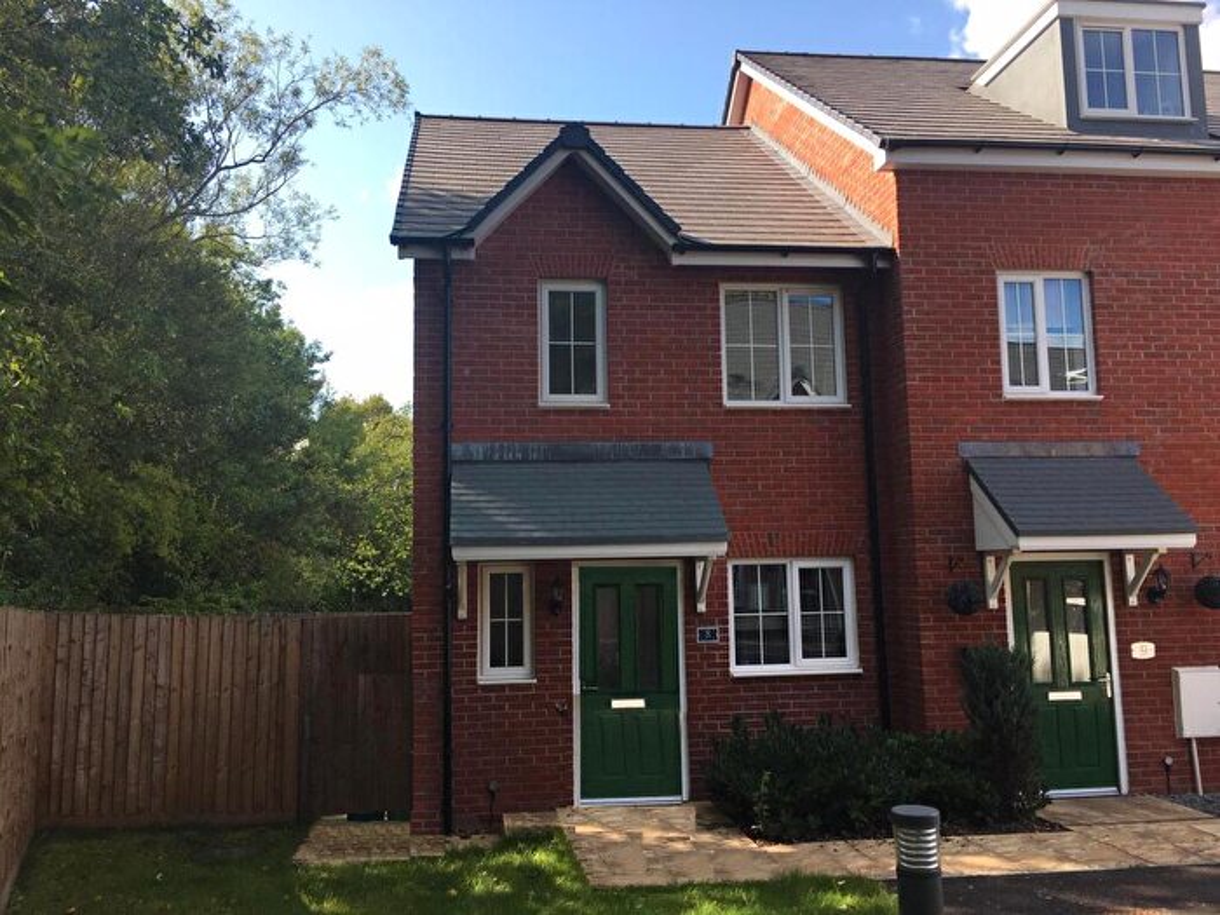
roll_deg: +1.2
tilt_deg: +6.2
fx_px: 1022
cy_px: 458
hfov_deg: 61.7
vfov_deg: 48.2
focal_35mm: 29
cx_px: 610
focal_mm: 4.15
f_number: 2.2
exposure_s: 1/565
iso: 25
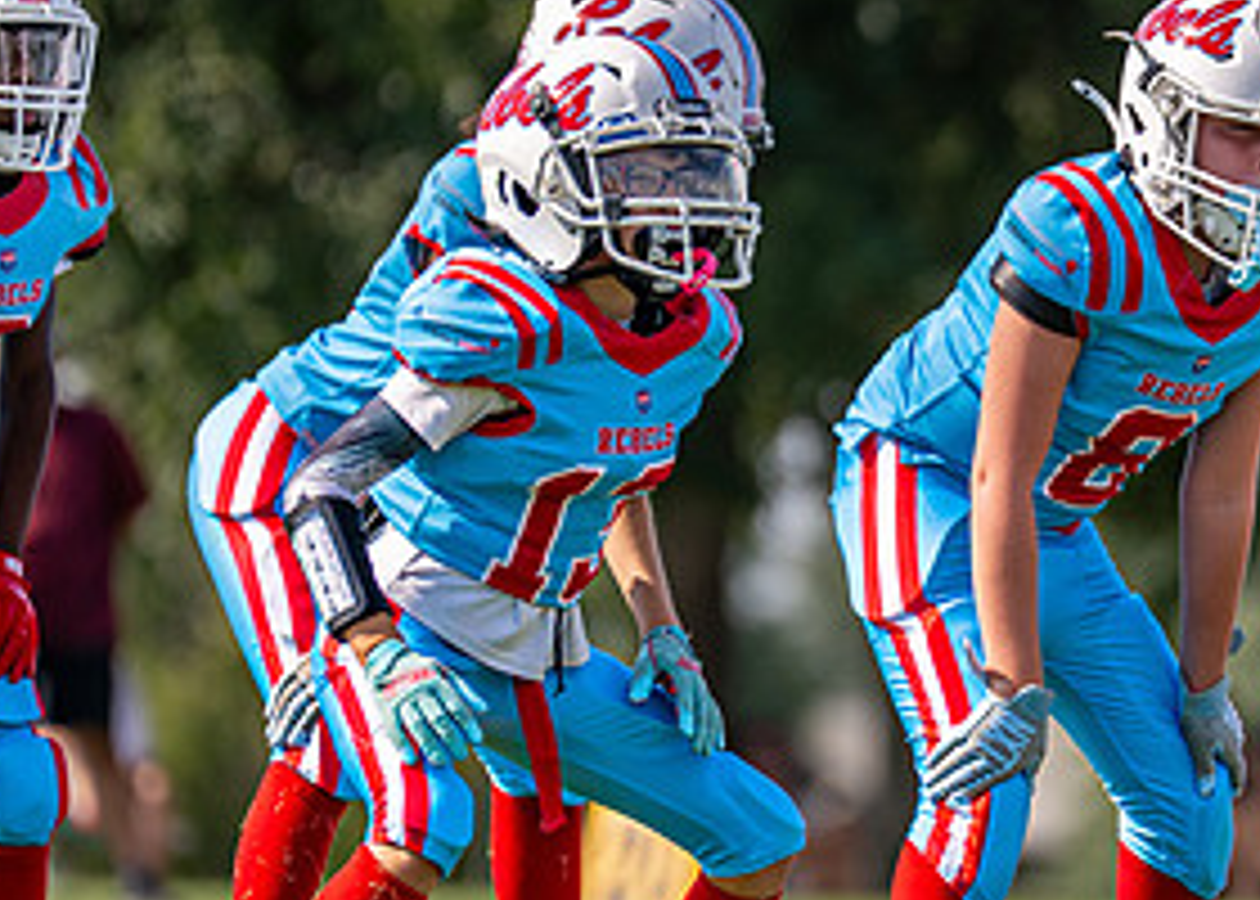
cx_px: 1182
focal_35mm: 654
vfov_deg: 2.2
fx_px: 23403
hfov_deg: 3.1
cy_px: 325
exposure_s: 1/2500
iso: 125
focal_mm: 200
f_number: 2.8
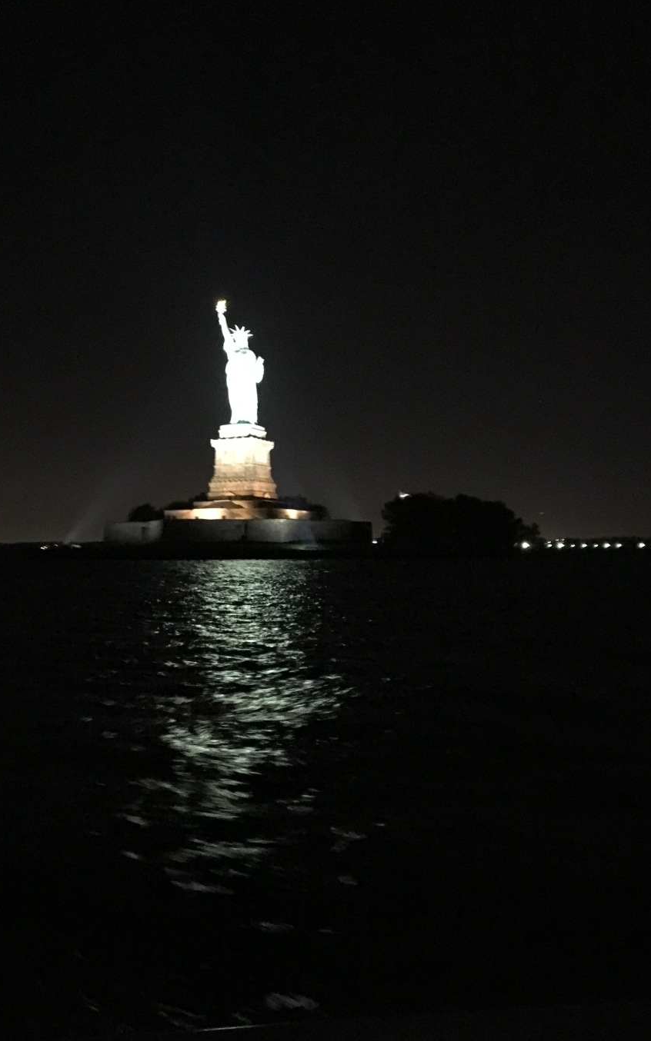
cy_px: 520
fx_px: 880
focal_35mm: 31
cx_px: 274
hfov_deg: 40.5
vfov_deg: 61.2
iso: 1000
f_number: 2.2
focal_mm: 4.15
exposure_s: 1/15
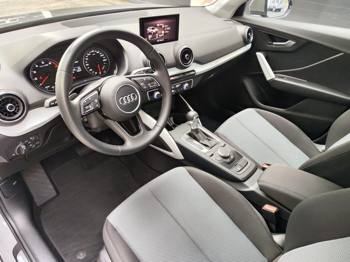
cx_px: 175
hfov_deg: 73.9
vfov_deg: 58.9
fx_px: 233
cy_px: 131
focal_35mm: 23
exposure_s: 1/400
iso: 1221
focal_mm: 7.01
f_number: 1.69
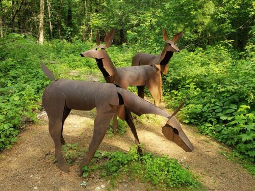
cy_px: 96
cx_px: 128
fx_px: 192
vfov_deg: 53.1
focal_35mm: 26
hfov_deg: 67.3
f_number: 2.4
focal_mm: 4.3
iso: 50
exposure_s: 1/164
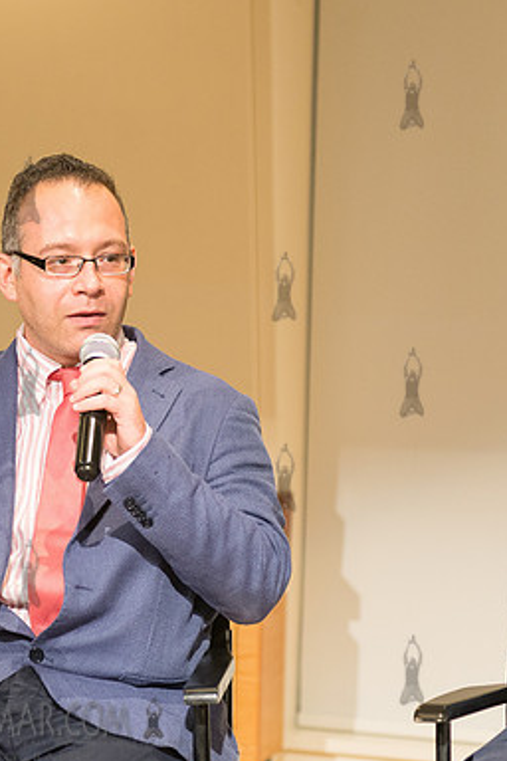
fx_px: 2556
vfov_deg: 16.9
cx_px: 28
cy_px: 381
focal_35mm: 121
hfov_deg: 11.2
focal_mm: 80
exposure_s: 1/100
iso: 2500
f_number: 4
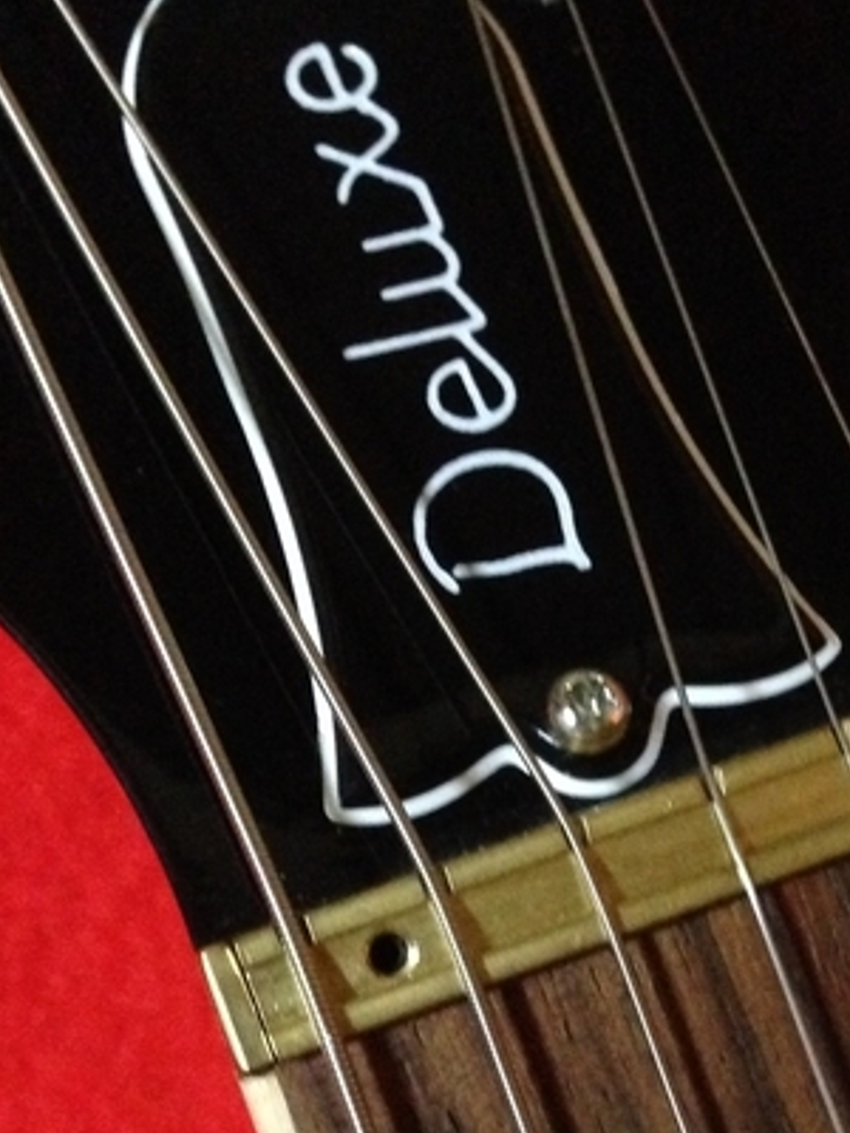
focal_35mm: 66
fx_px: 2161
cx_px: 598
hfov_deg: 22.1
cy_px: 994
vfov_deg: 28.4
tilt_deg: -66.7
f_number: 2.4
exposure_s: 1/17
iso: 800
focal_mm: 4.12
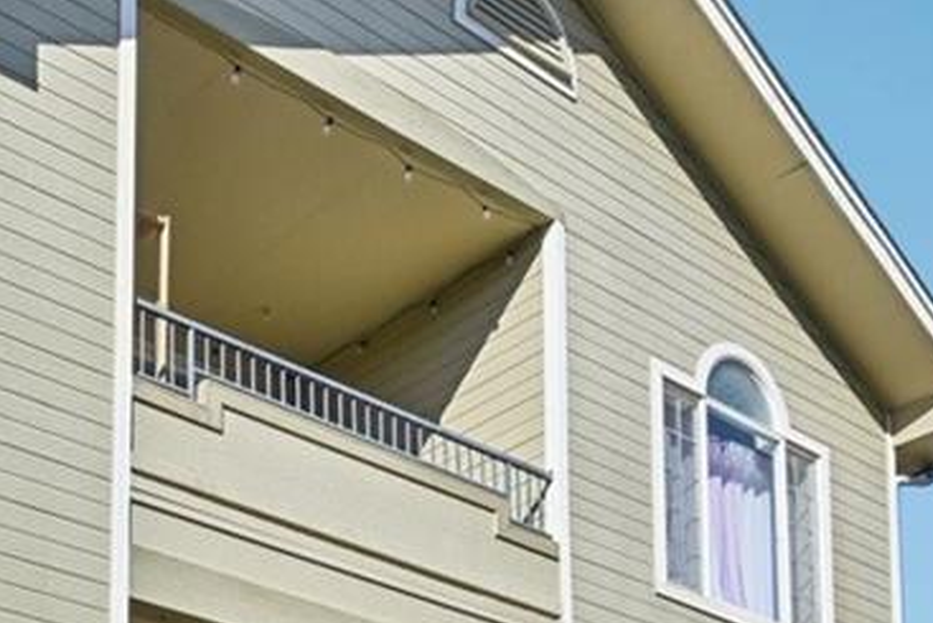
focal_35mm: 61
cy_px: 781
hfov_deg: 32.1
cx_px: 198
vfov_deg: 20.6
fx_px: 1581
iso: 64
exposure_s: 1/80
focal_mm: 14
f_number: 13
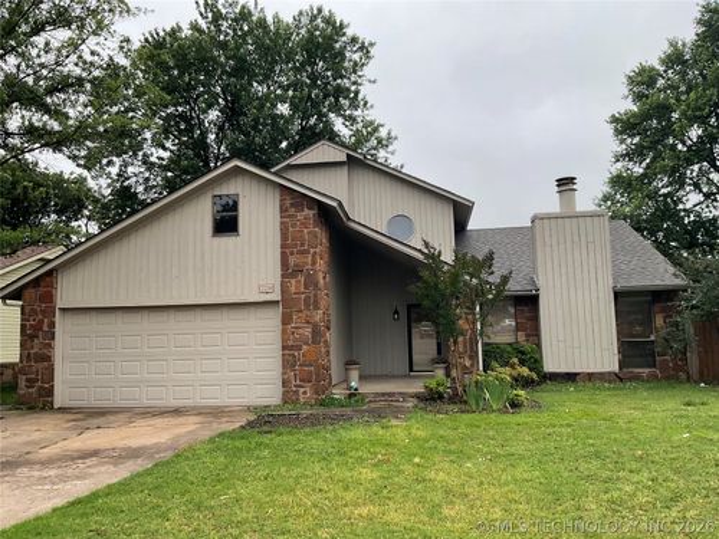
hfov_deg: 61.7
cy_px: 270
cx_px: 360
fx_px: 602
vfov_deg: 48.2
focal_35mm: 29
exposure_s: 1/482
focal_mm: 3
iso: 16
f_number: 1.8
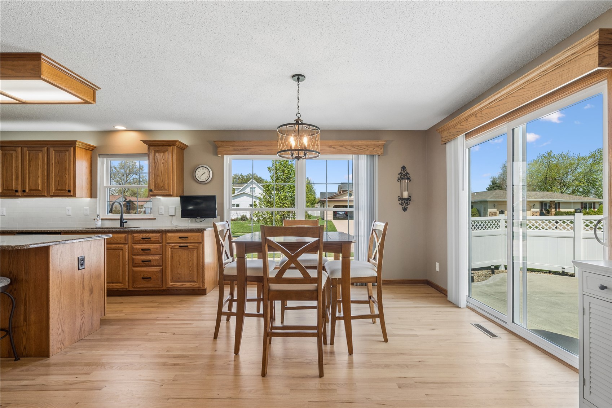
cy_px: 204
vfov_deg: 73.7
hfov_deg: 96.7
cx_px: 306
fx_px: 272
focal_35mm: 16
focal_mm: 16
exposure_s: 1/60
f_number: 10
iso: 400
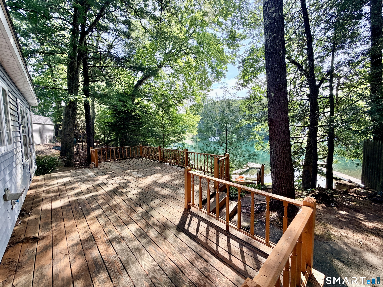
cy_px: 144
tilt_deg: -4.2
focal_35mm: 14
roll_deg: +1.0
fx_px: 155
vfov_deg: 85.7
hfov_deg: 102.1
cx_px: 192
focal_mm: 2.22
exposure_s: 1/226
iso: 50
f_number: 2.2
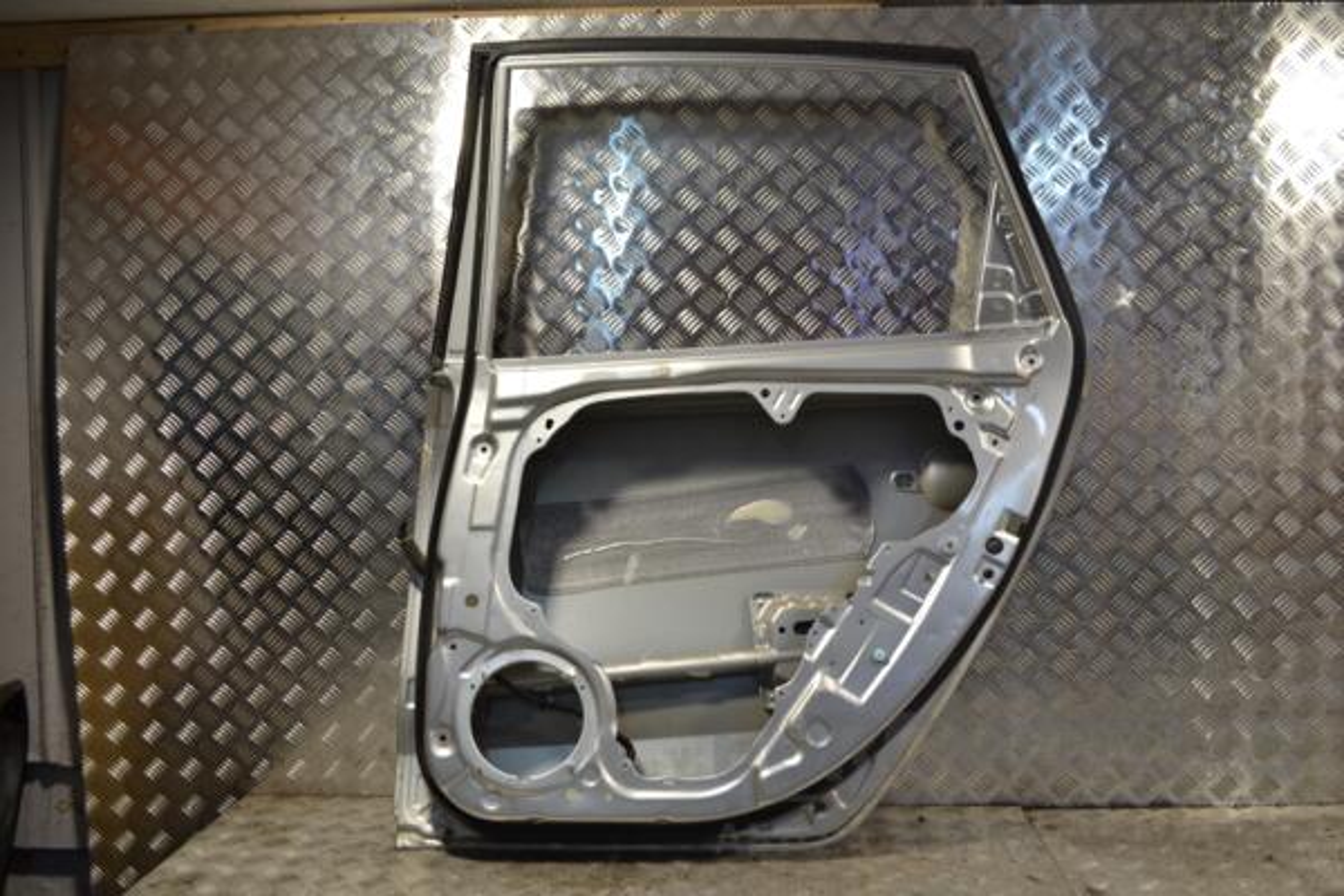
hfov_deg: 61.9
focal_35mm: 30
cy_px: 448
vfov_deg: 43.6
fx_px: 1120
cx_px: 672
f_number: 4
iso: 100
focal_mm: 20
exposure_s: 1/60
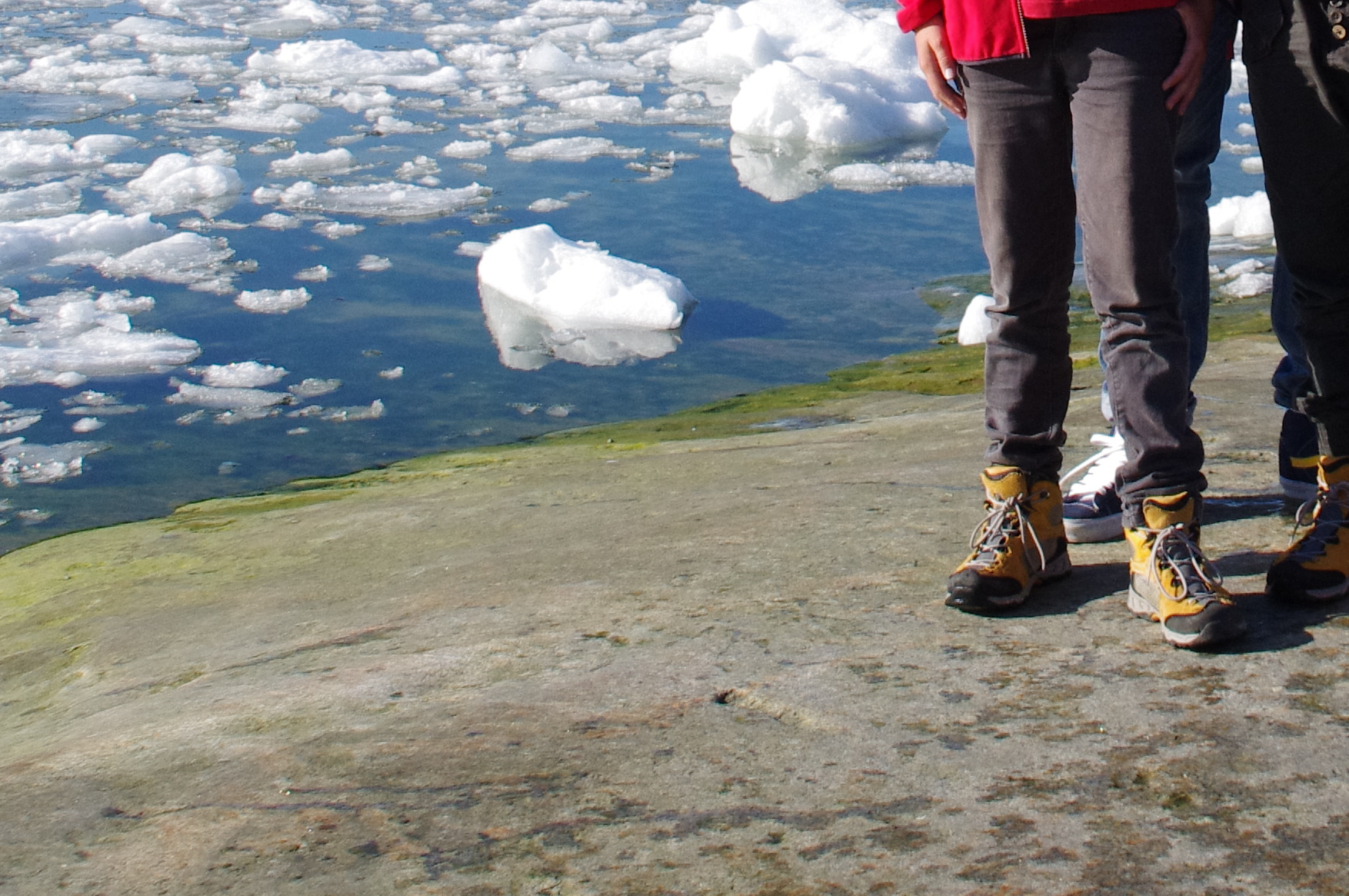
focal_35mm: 88
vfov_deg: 15.0
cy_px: -179
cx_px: 1110
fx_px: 3294
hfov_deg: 22.8
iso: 800
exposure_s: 1/1250
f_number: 10
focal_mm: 24
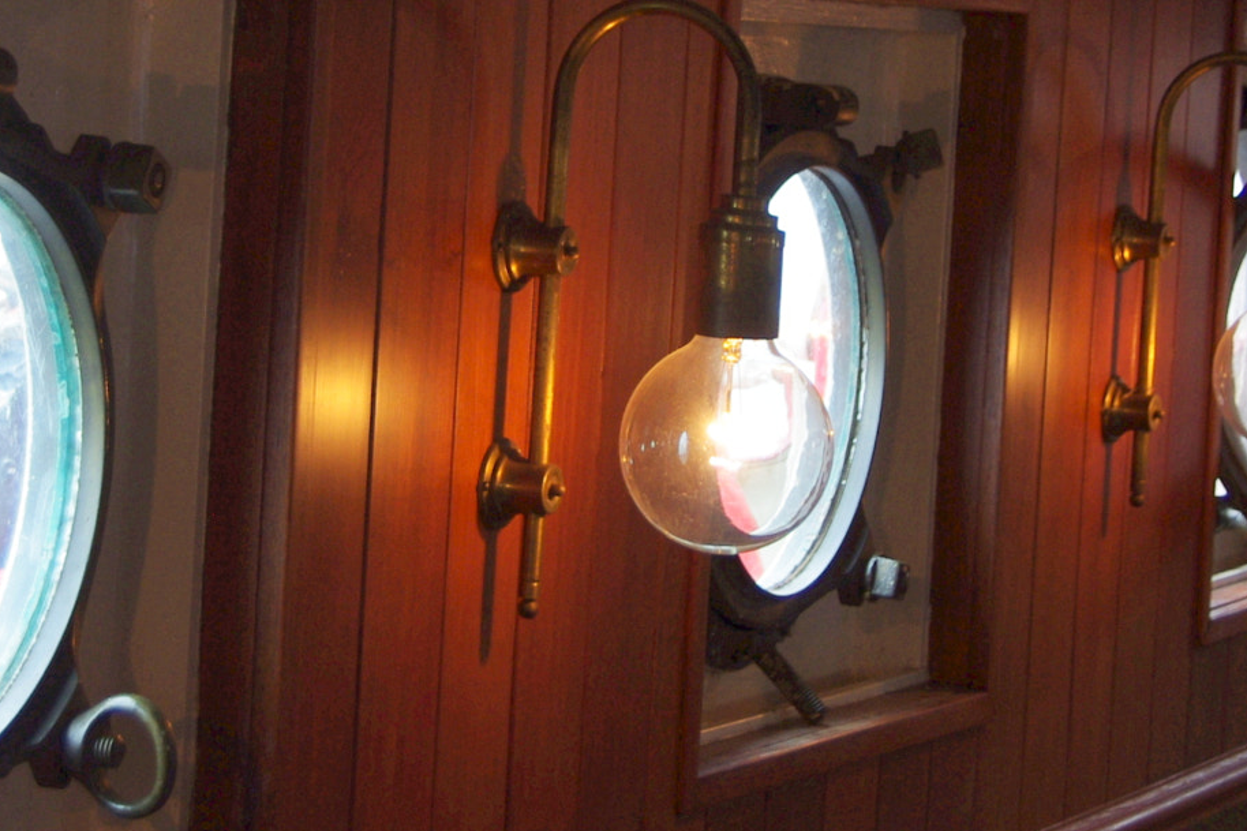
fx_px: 4502
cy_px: 189
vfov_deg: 10.5
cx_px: 514
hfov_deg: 15.8
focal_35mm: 130
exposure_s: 1/80
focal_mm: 38.75
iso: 400
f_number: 4.5
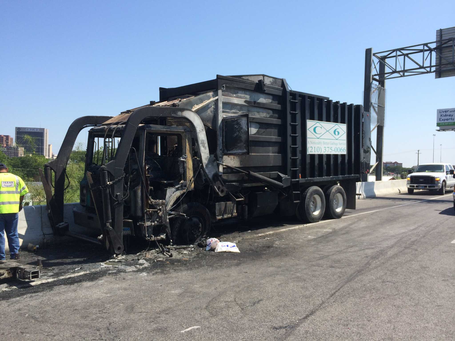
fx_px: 394
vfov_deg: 46.8
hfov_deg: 60.0
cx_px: 228
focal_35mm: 30
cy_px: 170
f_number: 2.2
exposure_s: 1/1580
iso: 32
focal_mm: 4.12
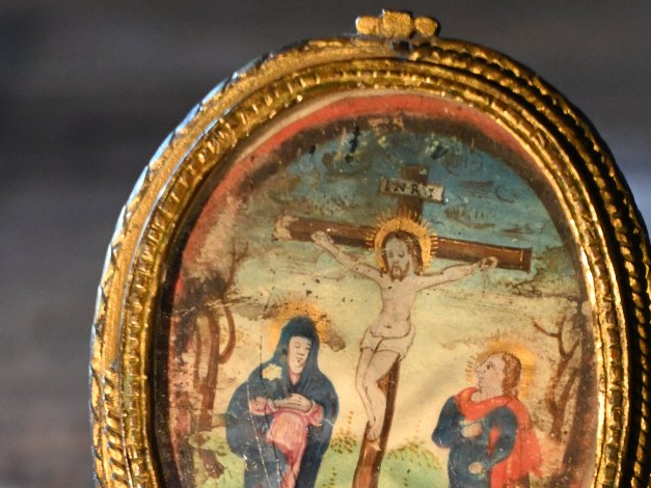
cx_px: 360
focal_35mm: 138
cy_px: 485
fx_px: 2595
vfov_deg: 10.7
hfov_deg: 14.3
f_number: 6.3
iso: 3200
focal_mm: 50
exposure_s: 1/100
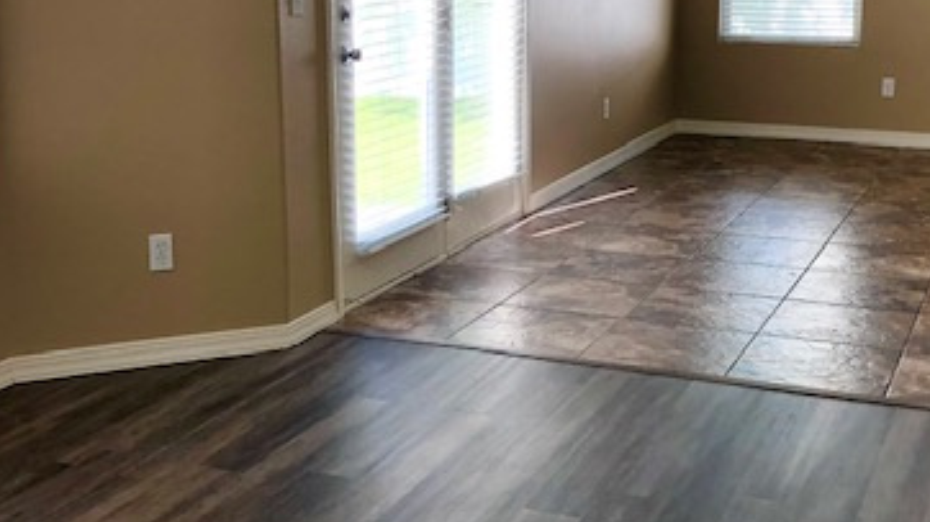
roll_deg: -0.5
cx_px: 509
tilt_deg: -10.3
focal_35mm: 54
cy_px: 144
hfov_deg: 38.5
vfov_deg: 22.0
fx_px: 1331
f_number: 1.8
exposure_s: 1/120
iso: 40
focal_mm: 4
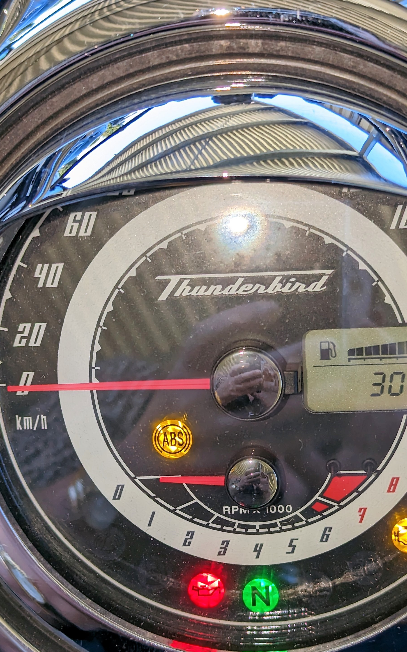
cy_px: 392
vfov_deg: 28.5
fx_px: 1277
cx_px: 251
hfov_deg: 18.1
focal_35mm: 72
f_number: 1.85
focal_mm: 6.81
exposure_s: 1/184
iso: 47
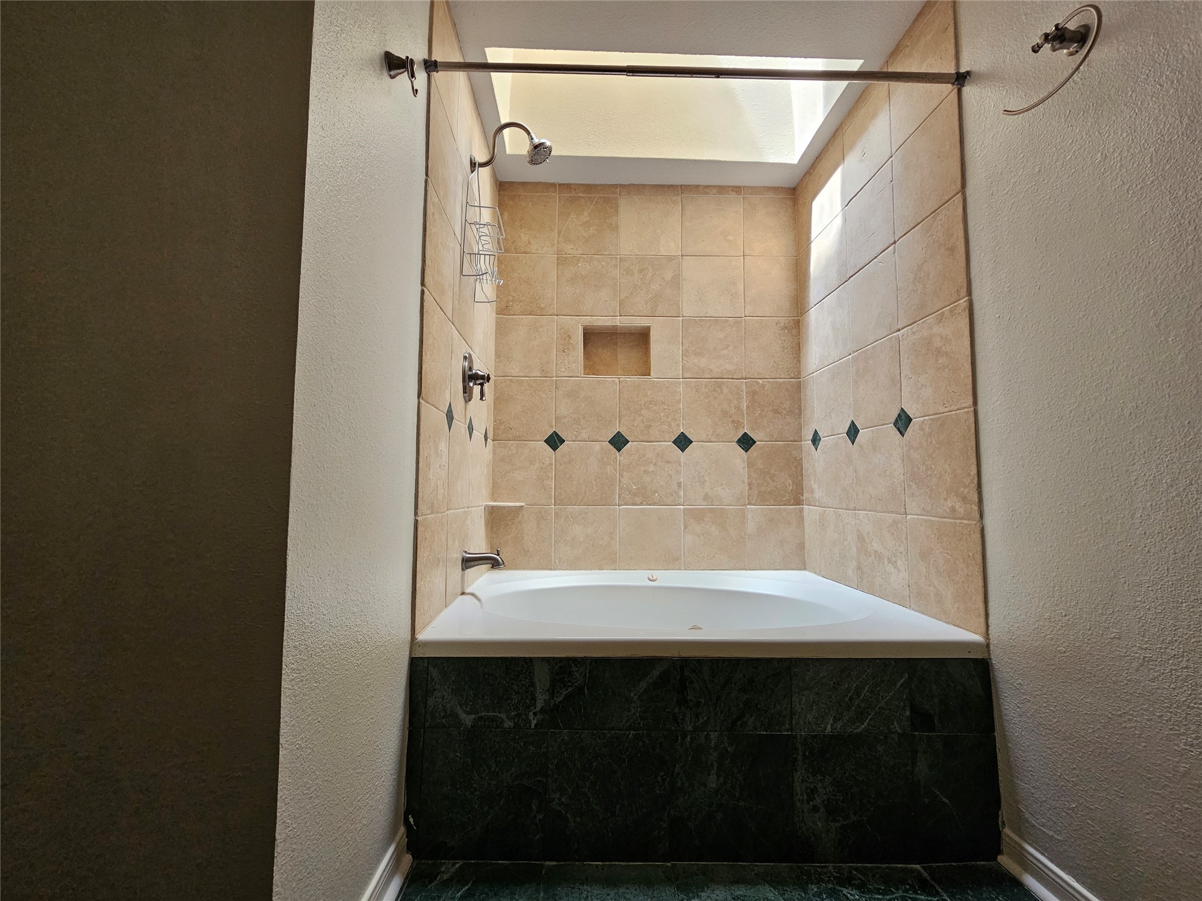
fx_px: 451
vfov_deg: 89.9
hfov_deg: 106.2
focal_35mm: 13
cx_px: 601
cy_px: 450
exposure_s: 1/77.4
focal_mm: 2.2
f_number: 2.2
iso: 160
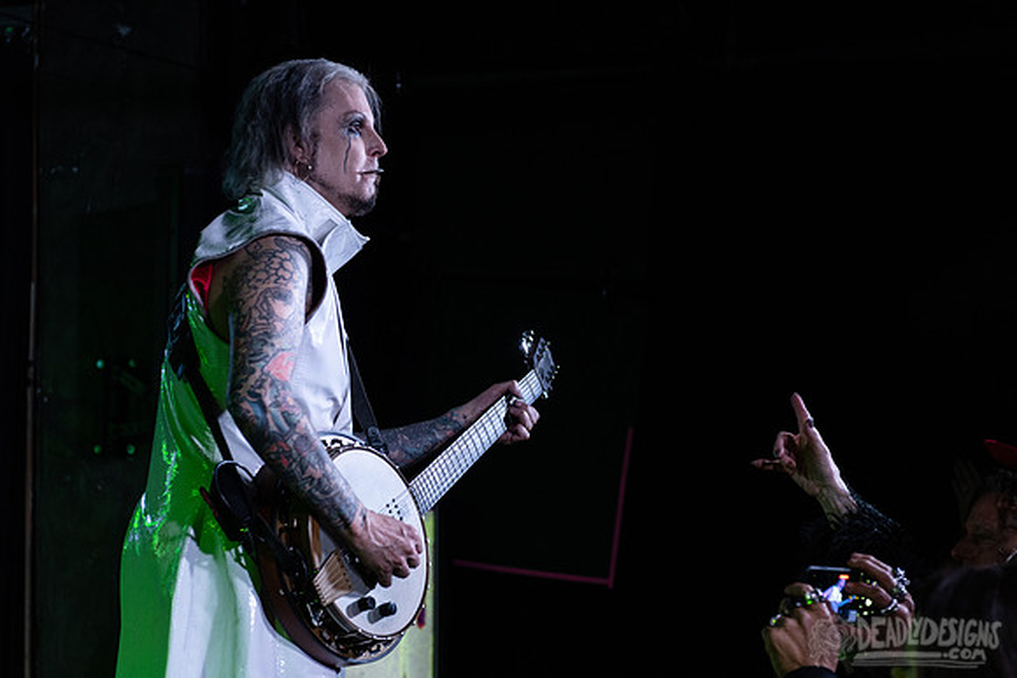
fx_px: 2323
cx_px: 456
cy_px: 287
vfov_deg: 16.6
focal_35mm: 82
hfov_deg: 24.7
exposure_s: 1/160
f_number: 3.5
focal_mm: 70
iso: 2000
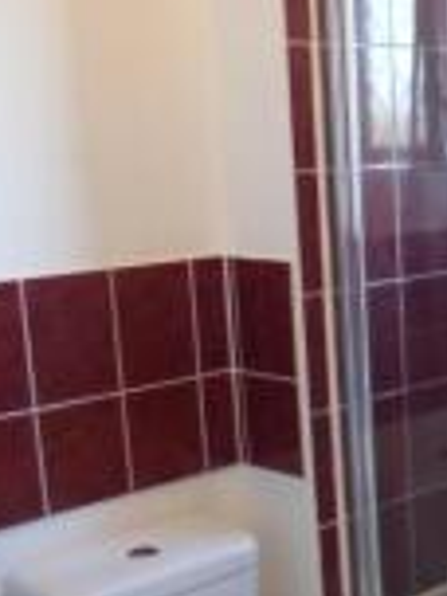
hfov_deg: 19.8
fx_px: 1188
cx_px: 557
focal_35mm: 69
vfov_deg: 27.9
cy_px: 414
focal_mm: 4.3
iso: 400
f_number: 3.3
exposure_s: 1/20
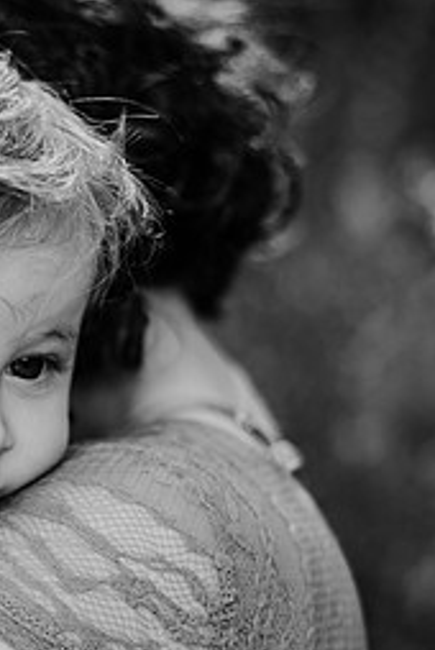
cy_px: 385
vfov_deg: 17.9
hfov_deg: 11.8
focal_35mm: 114
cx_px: -84
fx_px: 2060
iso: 200
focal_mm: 50
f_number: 2
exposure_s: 1/800
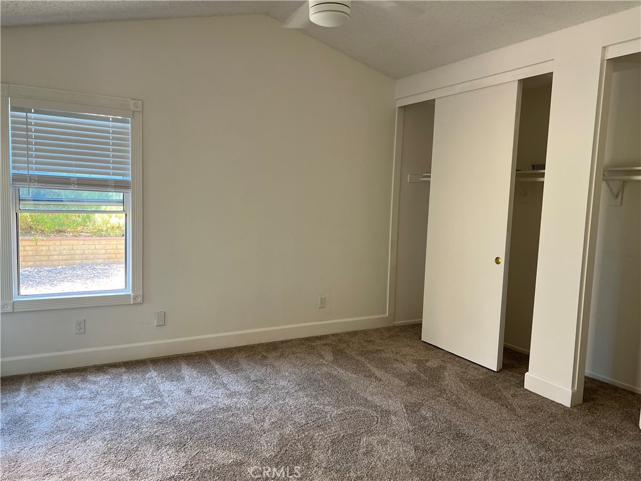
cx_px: 320
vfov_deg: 53.1
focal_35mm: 26
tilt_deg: -4.8
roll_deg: -1.2
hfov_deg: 67.3
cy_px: 240
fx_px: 481
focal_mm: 5.7
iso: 100
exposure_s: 1/121
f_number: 1.5
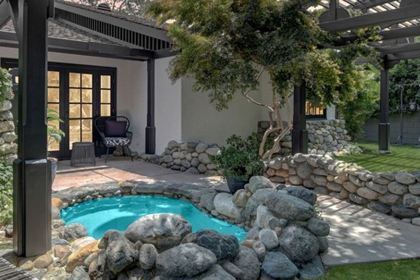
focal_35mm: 27
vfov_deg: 47.6
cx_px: 196
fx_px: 315
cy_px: 109
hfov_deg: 67.3
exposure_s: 1/200
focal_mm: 10
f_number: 7.1
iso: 400
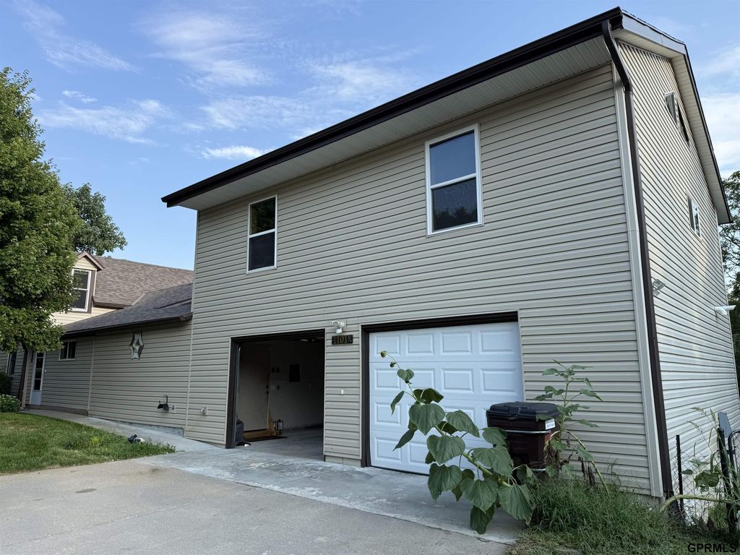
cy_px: 278
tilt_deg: +11.0
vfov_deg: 56.8
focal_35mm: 24
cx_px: 370
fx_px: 513
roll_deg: +0.4
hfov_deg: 71.6
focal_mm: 6.76
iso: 80
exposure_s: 1/1553
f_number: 1.78
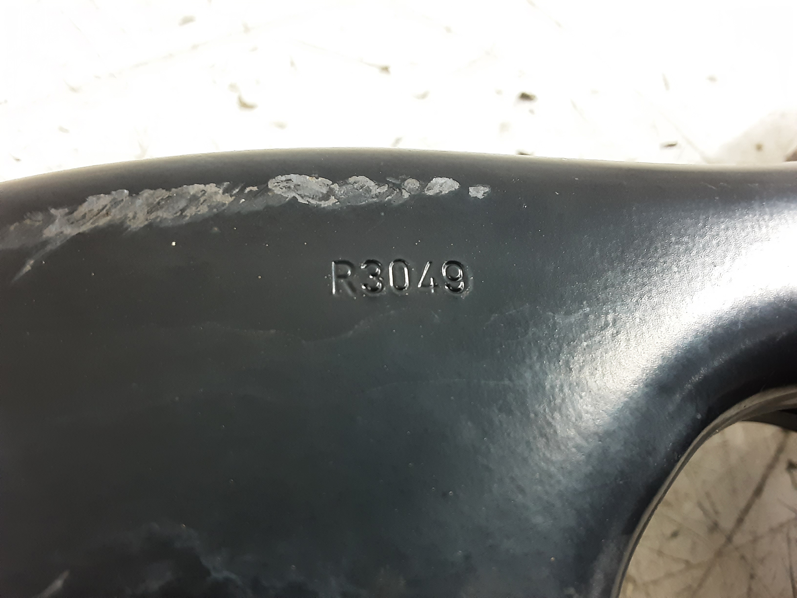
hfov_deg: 65.3
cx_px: 398
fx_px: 622
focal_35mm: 27
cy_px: 299
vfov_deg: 51.4
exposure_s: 1/25
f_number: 1.9
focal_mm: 2.91
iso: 250
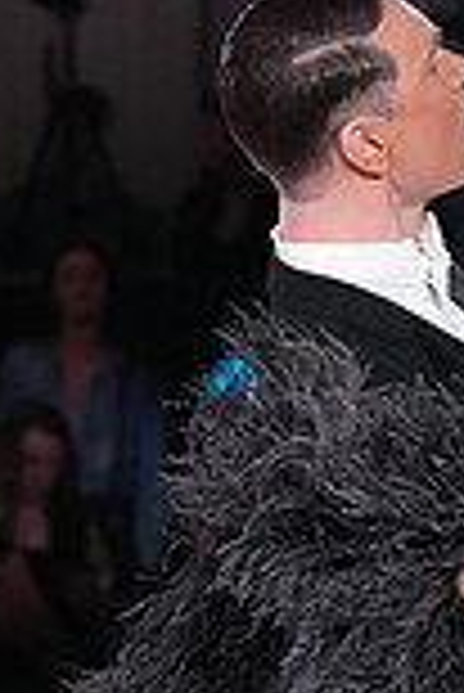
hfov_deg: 3.5
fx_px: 7638
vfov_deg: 5.2
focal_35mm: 396
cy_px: 855
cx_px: 489
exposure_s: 1/400
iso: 4000
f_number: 4
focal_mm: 105
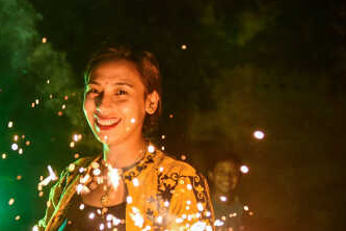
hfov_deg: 27.6
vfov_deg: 18.9
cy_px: 134
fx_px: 692
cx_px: 79
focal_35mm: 72
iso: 4000
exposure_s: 1/250
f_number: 2.8
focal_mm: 40
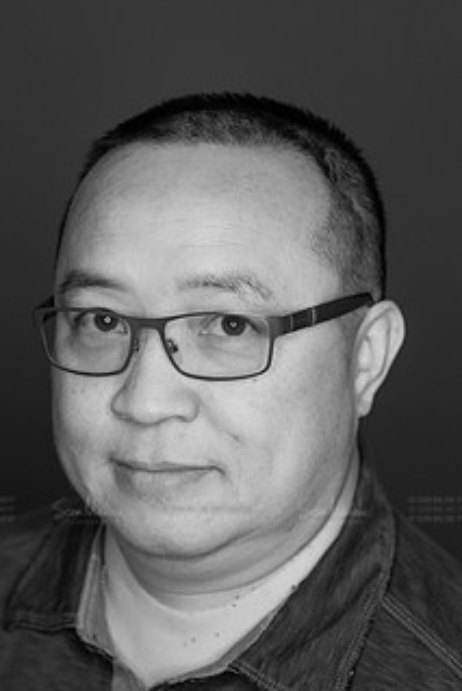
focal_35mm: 120
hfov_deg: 11.4
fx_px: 2307
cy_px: 477
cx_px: 215
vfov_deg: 17.0
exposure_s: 1/250
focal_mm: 85
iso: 2000
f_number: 3.5
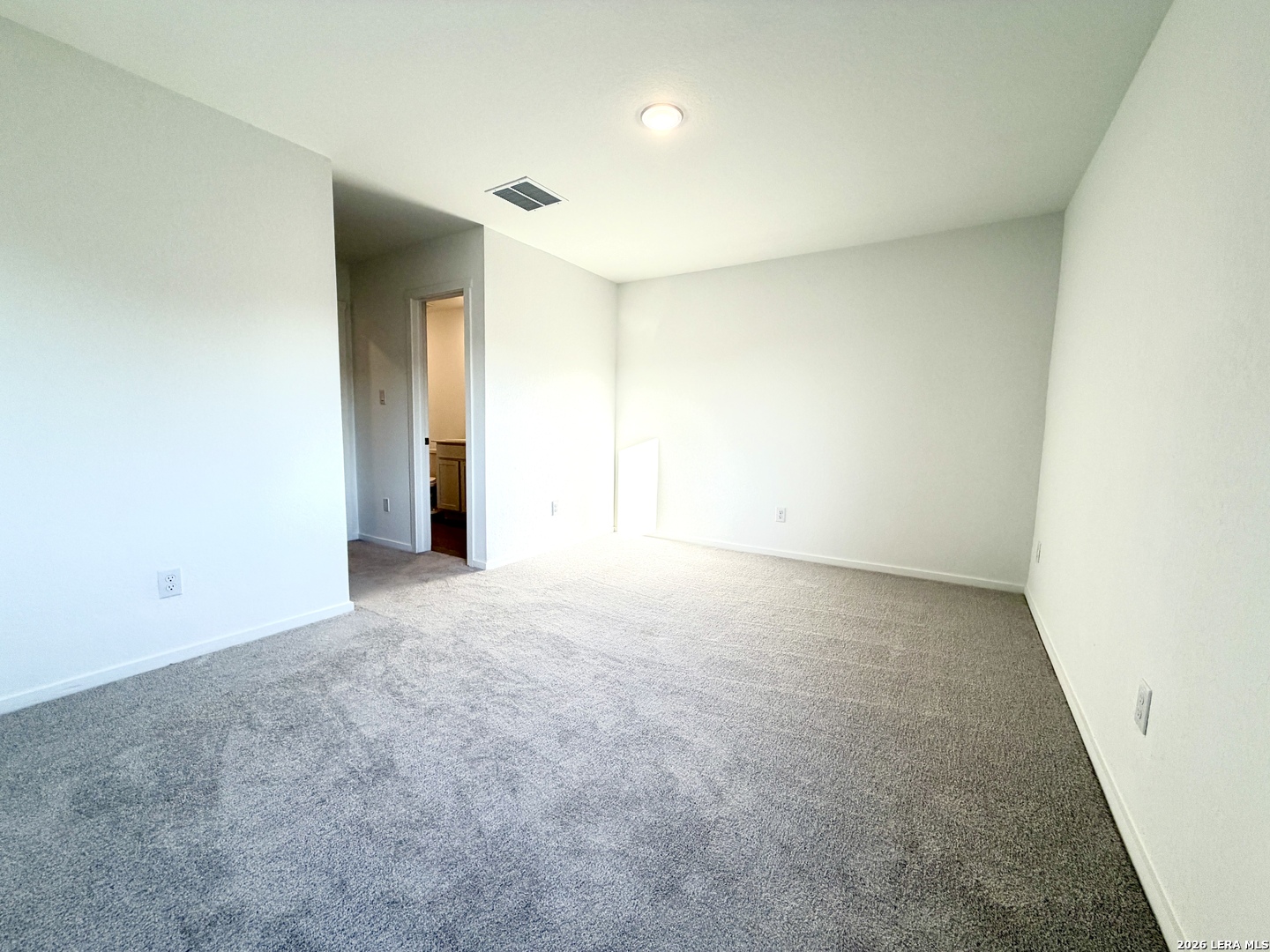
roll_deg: -0.8
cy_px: 476
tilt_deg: -6.7
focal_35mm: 14
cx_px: 635
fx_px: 514
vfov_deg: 85.7
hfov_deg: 102.1
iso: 64
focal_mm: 2.22
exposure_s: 1/120
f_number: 2.2
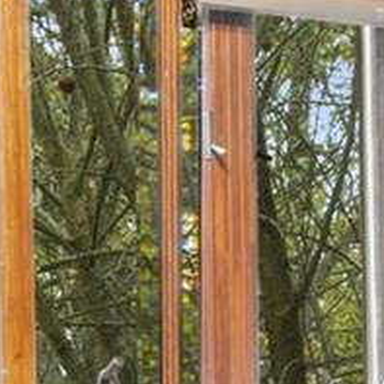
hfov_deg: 11.6
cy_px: 533
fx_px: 1770
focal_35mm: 141
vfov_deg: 11.9
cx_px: -267
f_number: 9
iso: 250
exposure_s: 1/1.25
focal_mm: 16
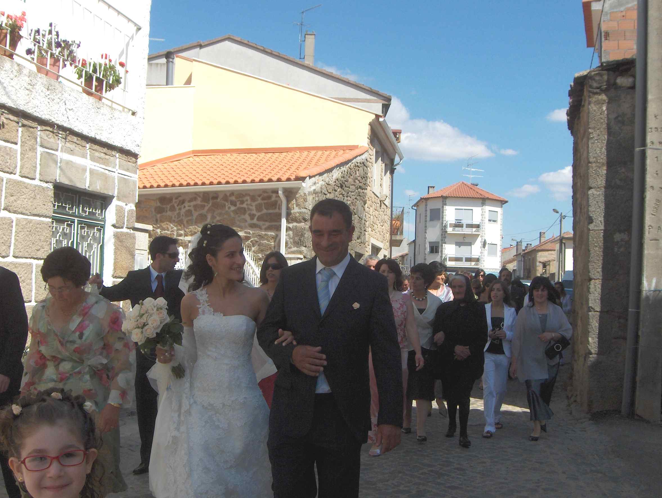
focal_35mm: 43
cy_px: 247
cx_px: 333
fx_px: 823
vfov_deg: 33.7
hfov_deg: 43.8
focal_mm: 8
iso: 100
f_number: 4.8
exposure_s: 1/847
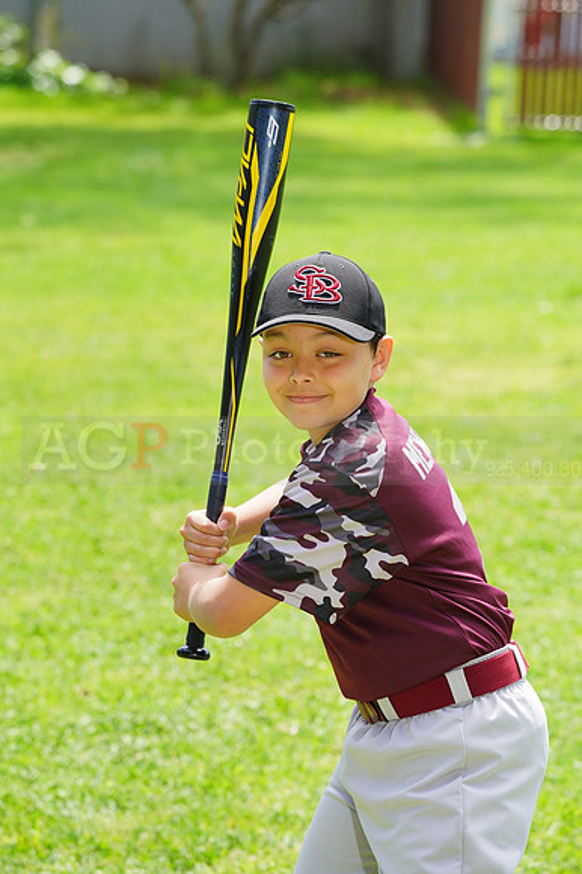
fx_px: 4710
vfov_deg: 10.6
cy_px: 437
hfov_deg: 7.1
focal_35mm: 194
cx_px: 291
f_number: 8
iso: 200
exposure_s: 1/160
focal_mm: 194
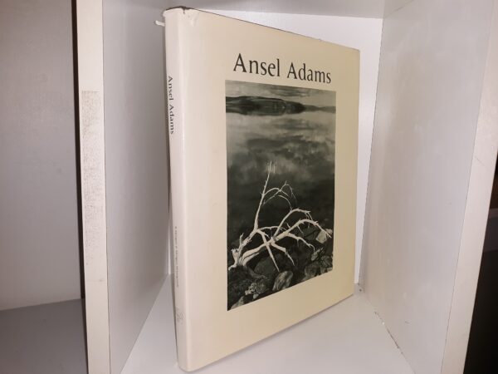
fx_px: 403
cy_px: 187
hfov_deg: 63.4
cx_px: 249
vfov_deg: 49.7
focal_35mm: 28
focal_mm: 3.7
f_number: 1.7
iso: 64
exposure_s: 1/120
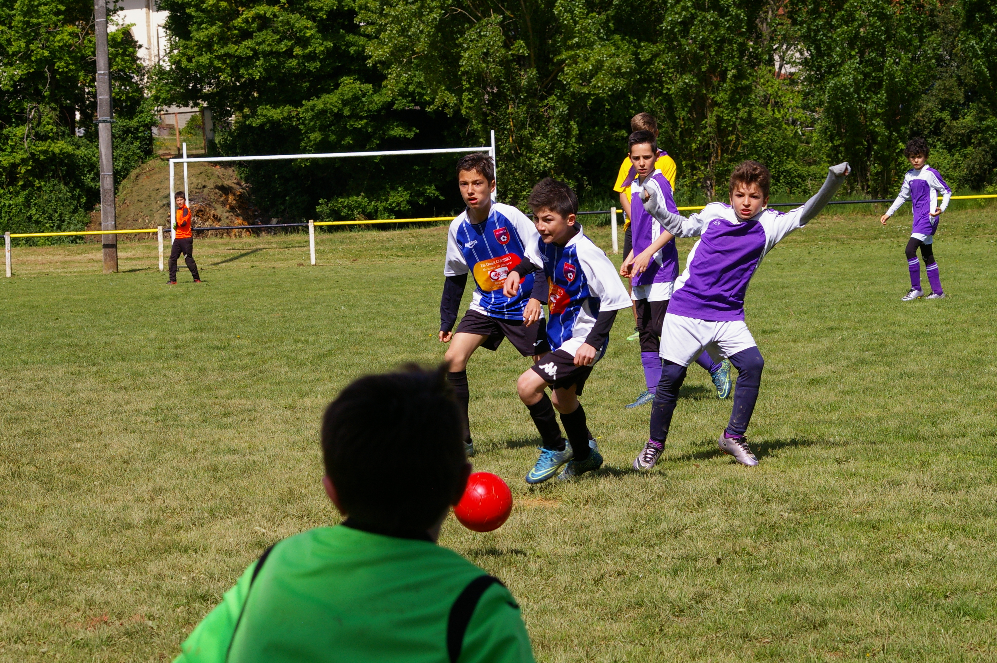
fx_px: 3528
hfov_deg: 16.1
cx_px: 498
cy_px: 332
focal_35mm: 128
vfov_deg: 10.7
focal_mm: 85
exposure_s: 1/750
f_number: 11
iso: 400
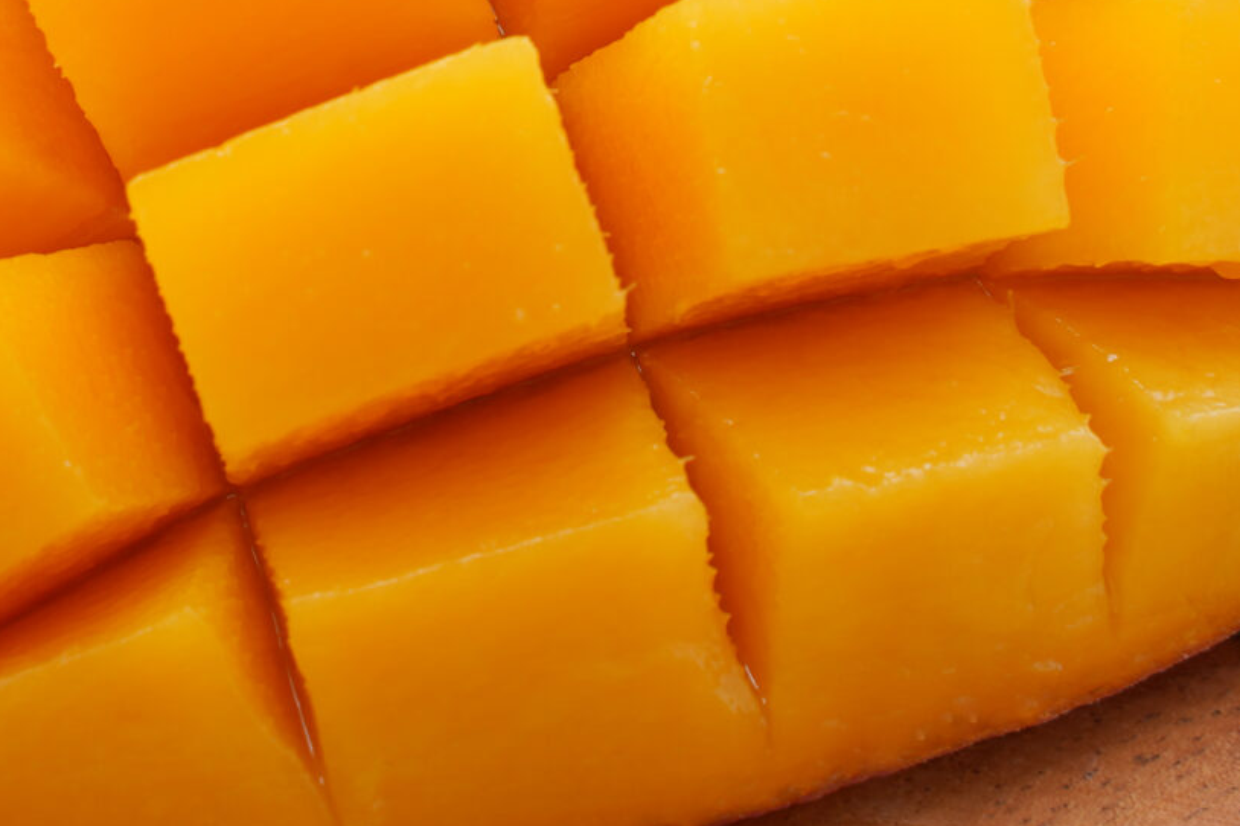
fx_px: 8125
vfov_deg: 5.8
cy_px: -208
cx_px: 276
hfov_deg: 8.7
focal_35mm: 236
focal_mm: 75
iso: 100
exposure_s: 1/200
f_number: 13
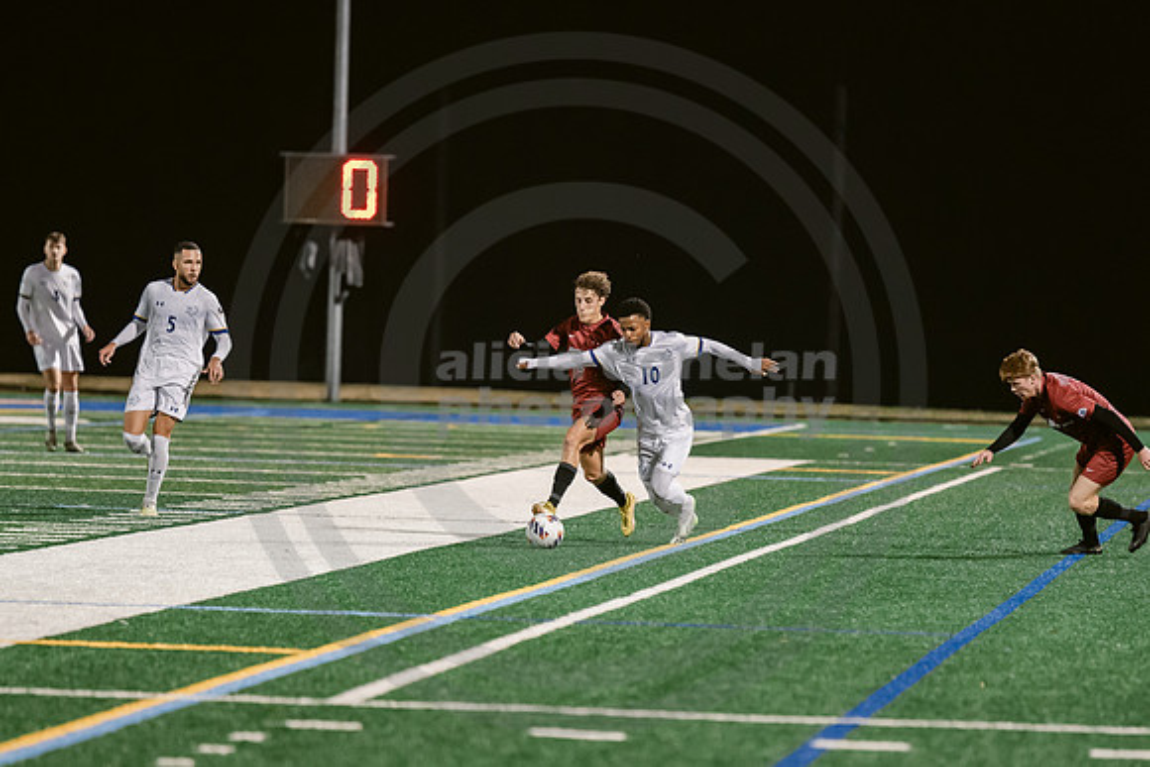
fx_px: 9364
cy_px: 478
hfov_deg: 7.0
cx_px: 602
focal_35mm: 293
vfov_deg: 4.7
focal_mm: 200
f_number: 2.8
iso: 2500
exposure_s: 1/500
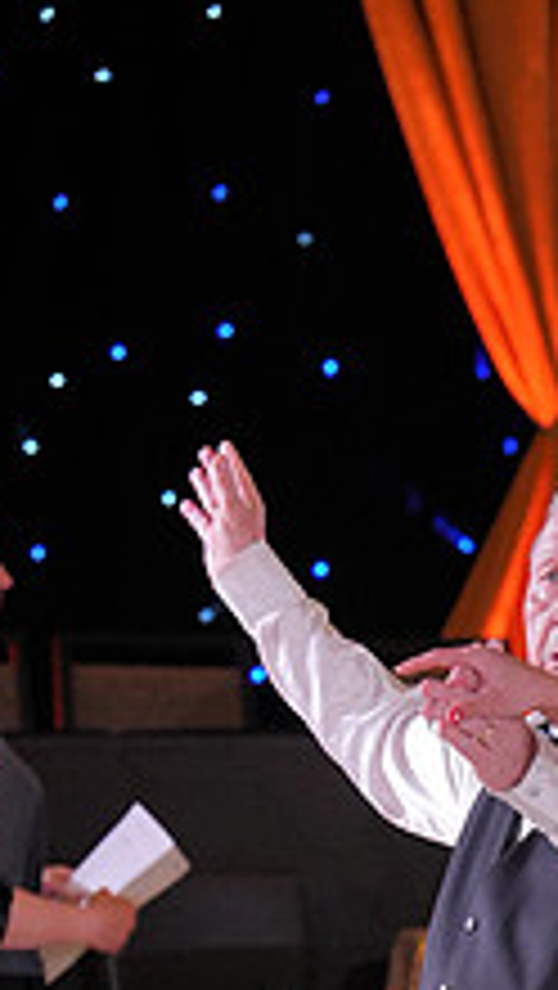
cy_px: 1246
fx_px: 8693
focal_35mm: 331
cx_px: 808
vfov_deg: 6.5
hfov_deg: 3.7
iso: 1600
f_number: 4
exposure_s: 1/400
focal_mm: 120
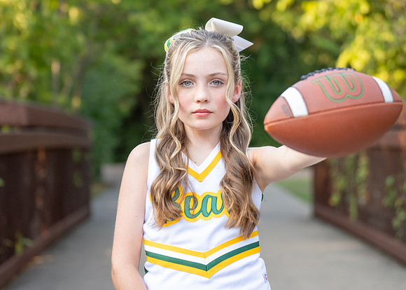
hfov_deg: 19.1
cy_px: 138
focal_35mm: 105
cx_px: 202
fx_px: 1205
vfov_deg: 13.7
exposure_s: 1/1250
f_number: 2.8
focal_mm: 70
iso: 800
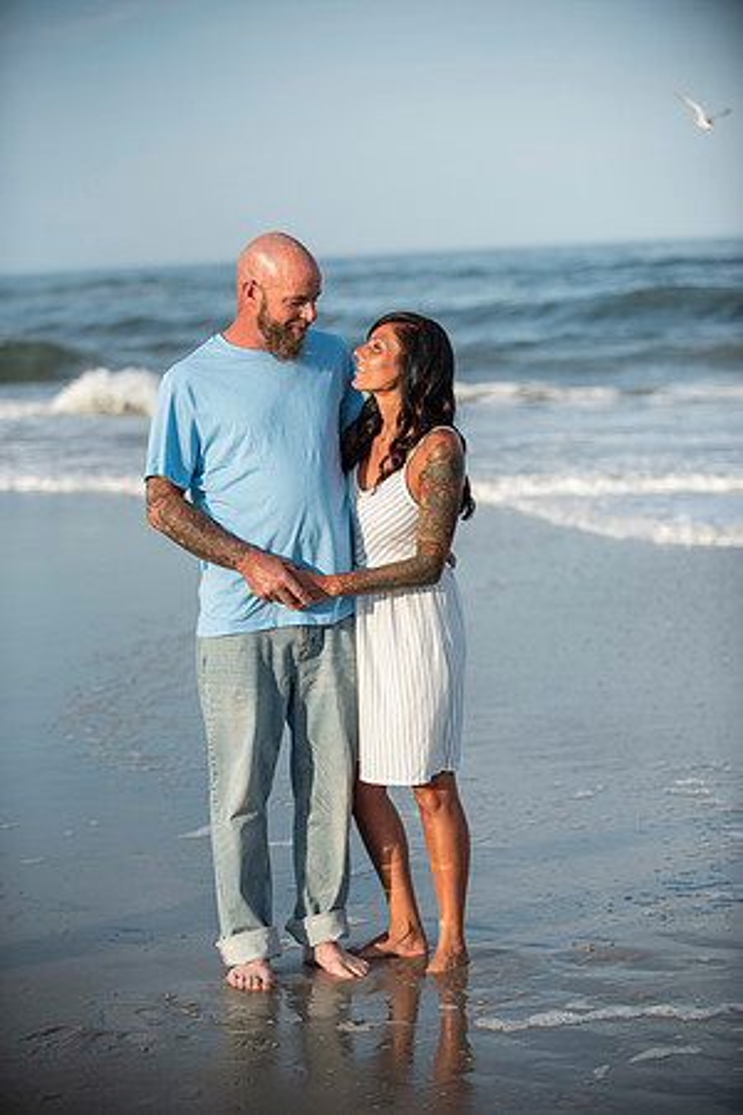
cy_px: 558
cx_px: 372
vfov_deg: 20.8
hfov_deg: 14.0
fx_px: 3034
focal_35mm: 98
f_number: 3.2
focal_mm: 98
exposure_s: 1/4000
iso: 250
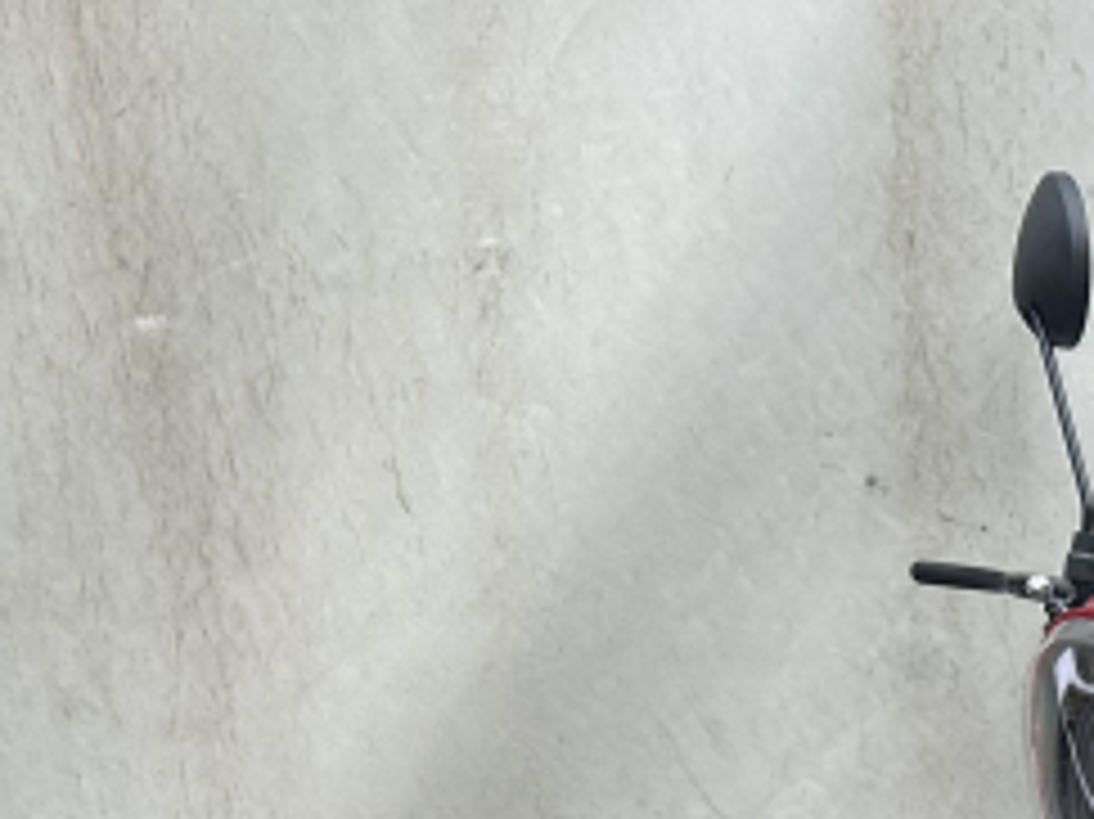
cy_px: 1238
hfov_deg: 20.1
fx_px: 2495
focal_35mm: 79
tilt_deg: -10.7
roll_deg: +1.4
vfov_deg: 16.9
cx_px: 1778
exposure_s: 1/1357
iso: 80
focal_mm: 6.86
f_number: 1.78
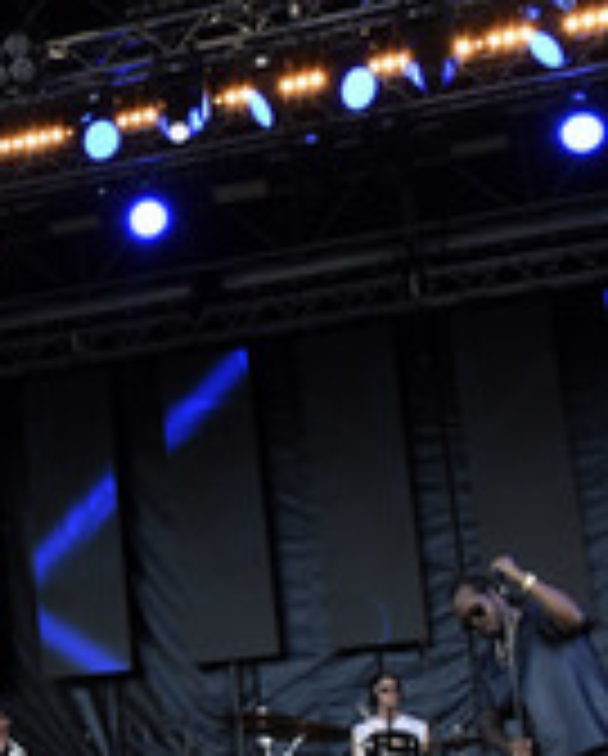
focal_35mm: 83
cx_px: -227
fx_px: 1862
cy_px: 414
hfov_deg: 17.2
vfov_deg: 23.0
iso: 1000
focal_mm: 22
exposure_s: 1/125
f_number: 10
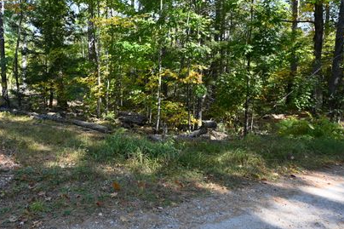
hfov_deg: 68.5
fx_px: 248
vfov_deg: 49.5
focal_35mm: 26
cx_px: 133
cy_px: 104
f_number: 4.5
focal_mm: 21
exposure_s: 1/250
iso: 200
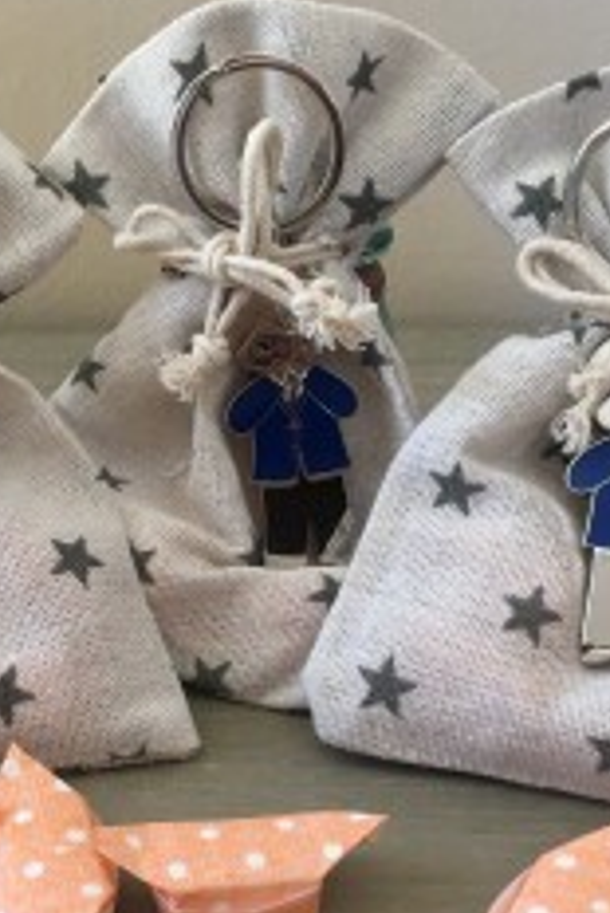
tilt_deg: -30.6
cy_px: 531
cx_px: 220
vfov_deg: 38.1
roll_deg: +0.0
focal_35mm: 52
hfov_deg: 25.9
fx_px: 1320
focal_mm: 4.15
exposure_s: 1/33
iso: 32
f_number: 2.2
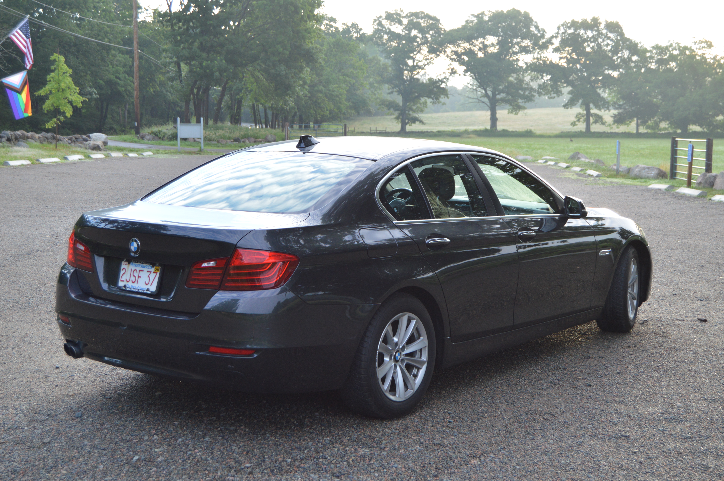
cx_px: 362
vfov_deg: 28.0
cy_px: 240
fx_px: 964
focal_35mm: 48
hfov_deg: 41.1
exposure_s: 1/125
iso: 360
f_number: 5.6
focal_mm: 32
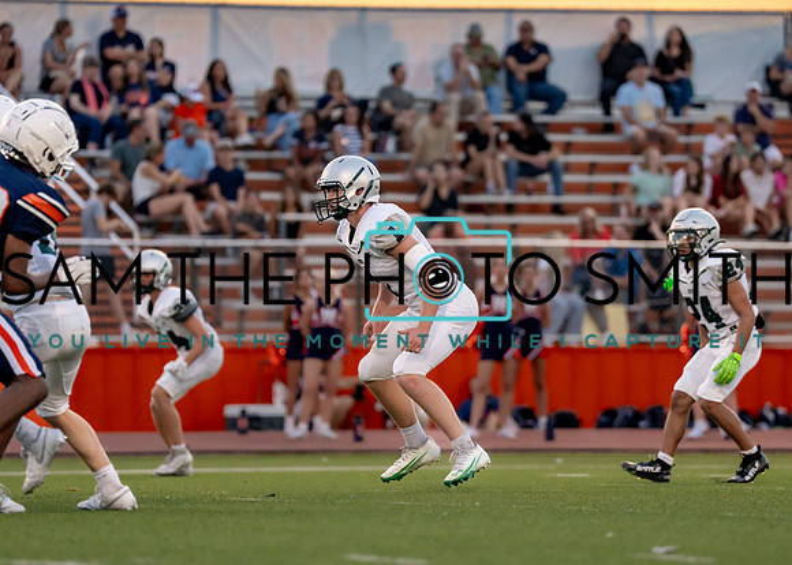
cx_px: 444
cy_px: 236
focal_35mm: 333
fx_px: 7478
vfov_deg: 4.3
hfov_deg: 6.1
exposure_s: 1/1000
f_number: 2.8
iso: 1250
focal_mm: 200
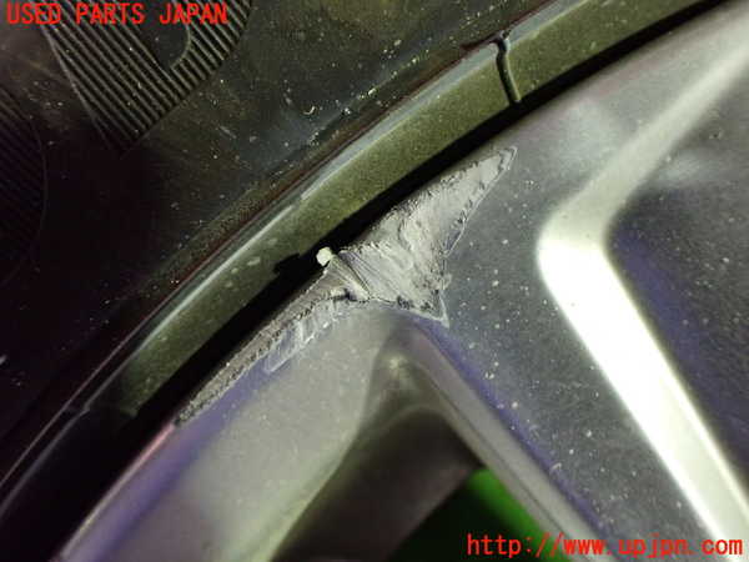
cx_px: 374
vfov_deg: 46.8
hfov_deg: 60.0
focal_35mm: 30
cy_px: 281
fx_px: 649
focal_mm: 5.4
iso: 800
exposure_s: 1/30
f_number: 2.3
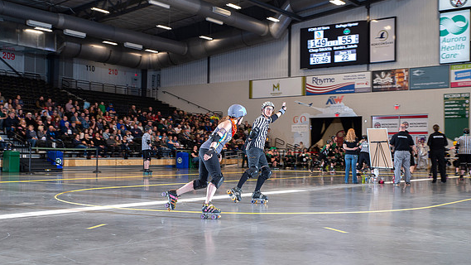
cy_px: 135
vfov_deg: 25.4
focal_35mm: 47
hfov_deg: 43.7
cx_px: 236
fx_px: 587
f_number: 5.6
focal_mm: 44
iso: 640
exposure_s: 1/160
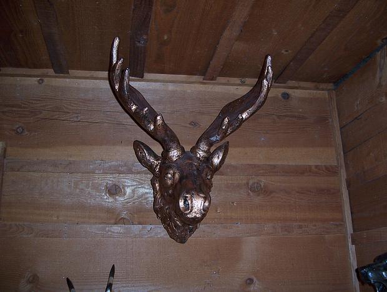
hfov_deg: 51.3
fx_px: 403
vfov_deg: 39.8
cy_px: 146
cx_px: 194
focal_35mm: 36
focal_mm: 6
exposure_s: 1/60
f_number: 3
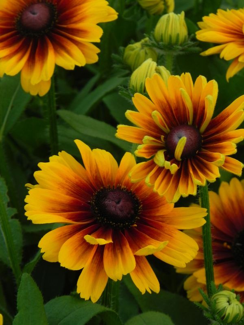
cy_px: 162
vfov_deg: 12.2
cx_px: 122
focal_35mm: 162
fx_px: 1523
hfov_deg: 9.2
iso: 160
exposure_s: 1/30
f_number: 5
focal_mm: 28.8
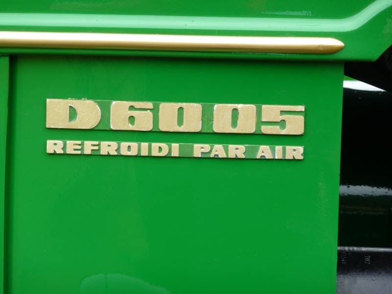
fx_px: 2582
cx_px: 196
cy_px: 147
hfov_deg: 8.7
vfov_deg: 6.5
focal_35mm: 228
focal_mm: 39.2
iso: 100
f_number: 4.9
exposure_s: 1/125
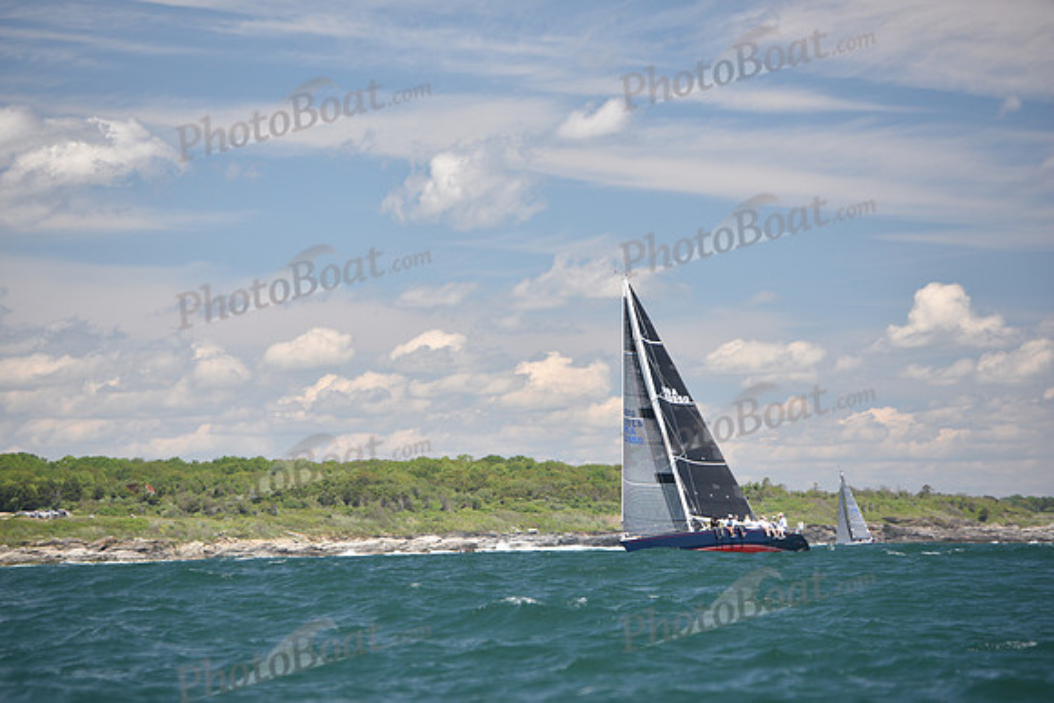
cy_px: 352
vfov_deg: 8.6
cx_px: 527
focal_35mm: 160
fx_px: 4685
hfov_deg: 12.8
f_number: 3.5
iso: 200
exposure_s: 1/1000
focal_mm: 160
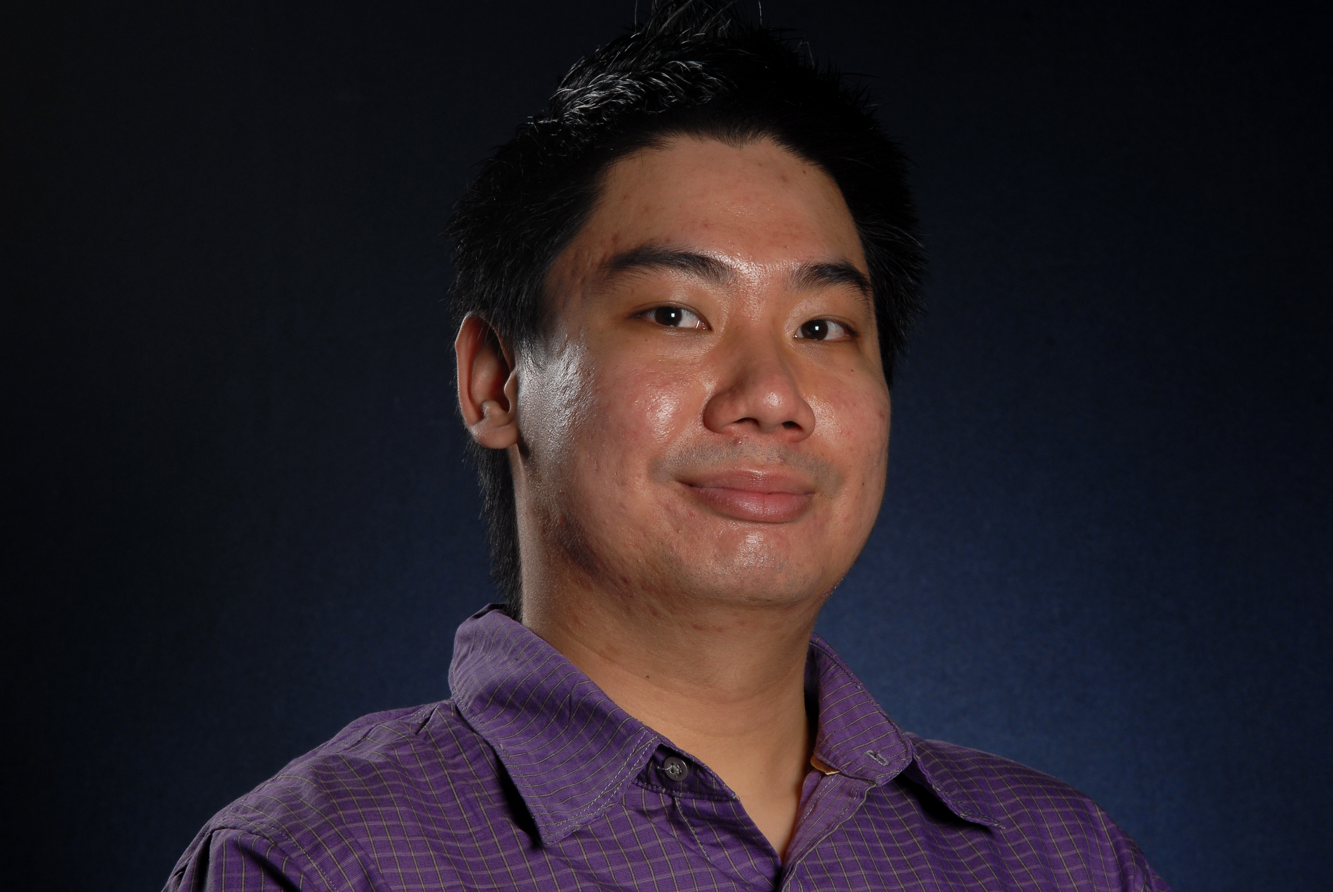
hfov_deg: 10.1
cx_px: 666
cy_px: 446
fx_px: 7507
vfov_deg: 6.8
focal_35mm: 202
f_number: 11
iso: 160
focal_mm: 135
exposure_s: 1/125
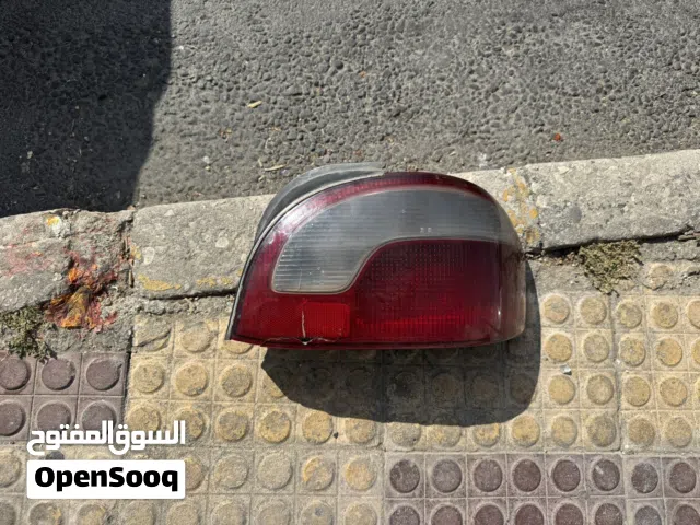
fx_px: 485
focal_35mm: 24
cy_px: 262
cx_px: 350
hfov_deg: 71.6
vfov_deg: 56.8
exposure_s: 1/4950
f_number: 1.78
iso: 80
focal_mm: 6.76
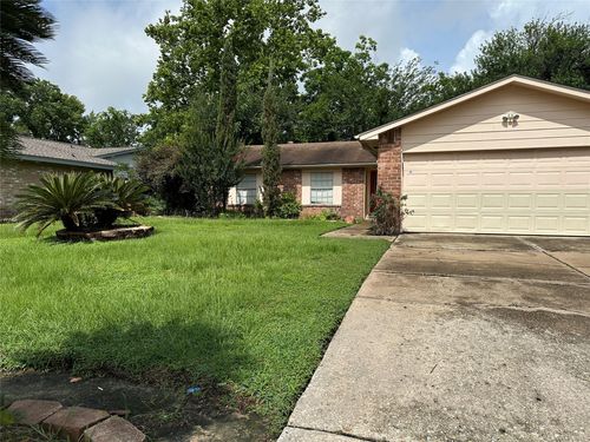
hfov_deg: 71.6
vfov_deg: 56.8
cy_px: 221
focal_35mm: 24
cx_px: 295
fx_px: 409
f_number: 1.78
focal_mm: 6.86
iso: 80
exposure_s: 1/7576
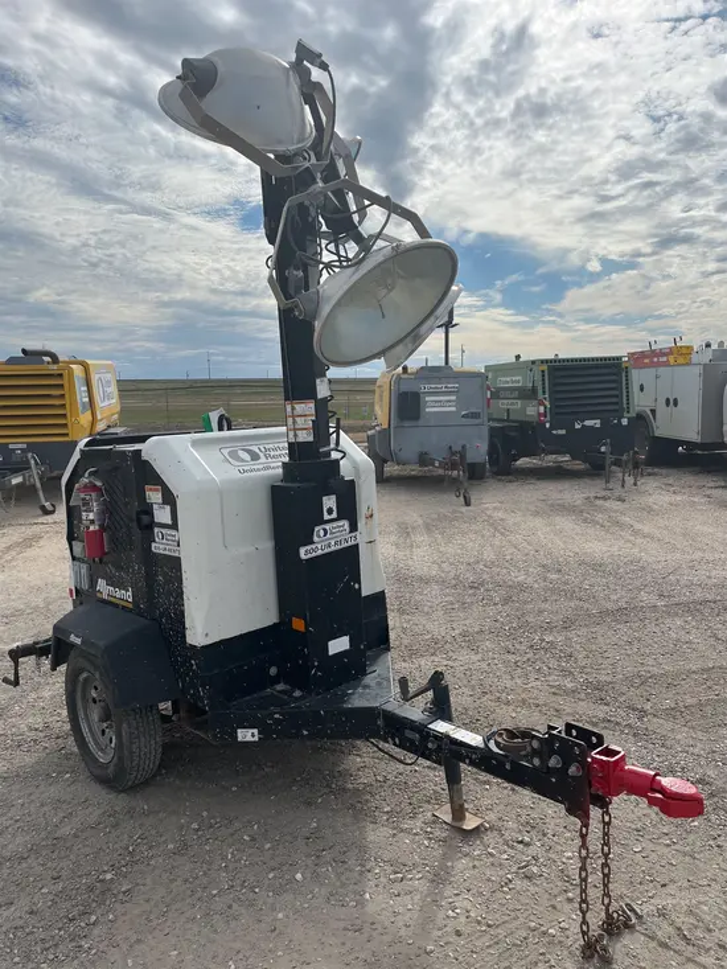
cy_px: 484
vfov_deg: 67.3
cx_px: 364
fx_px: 728
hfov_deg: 53.1
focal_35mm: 26
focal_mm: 5.1
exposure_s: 1/9901
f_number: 1.6
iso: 50
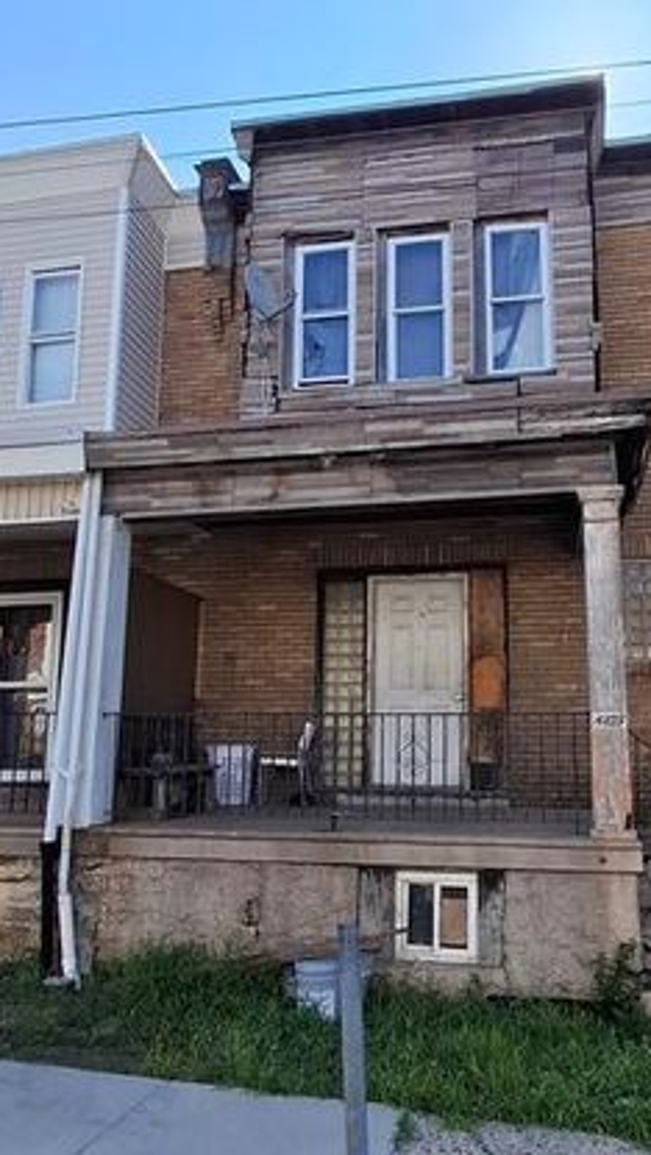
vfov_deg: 67.8
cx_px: 376
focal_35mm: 28
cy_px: 616
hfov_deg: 41.5
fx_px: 858
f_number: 2.2
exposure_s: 1/1529
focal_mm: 1.64
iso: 40
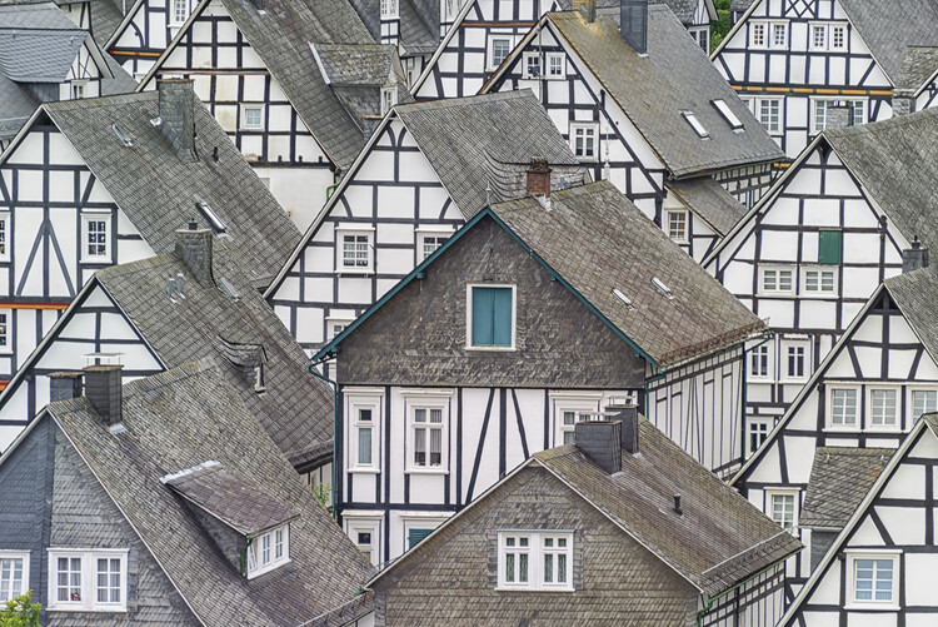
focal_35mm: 230
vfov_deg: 6.0
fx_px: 5996
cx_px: 469
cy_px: 314
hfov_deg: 8.9
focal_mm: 230
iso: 64
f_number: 5.6
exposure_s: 1/40
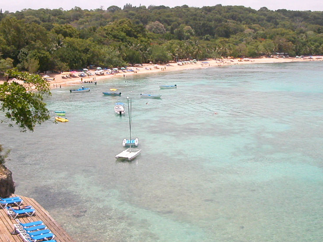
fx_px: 476
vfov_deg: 28.5
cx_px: 196
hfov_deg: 37.3
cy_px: 116
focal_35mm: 51
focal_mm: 5.6
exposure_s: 1/1510
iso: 100
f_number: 2.7
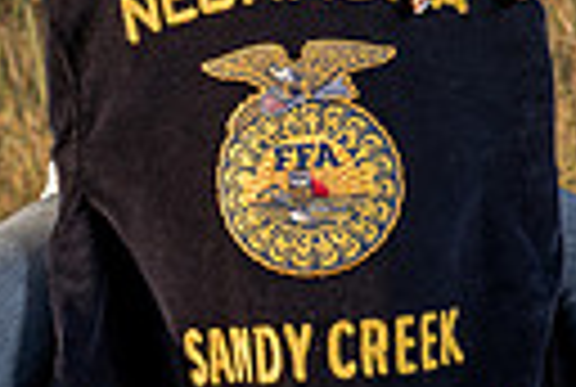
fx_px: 5068
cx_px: 243
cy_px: 137
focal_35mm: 316
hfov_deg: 6.5
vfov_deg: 4.4
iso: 100
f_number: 5.6
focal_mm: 70
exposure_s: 1/160
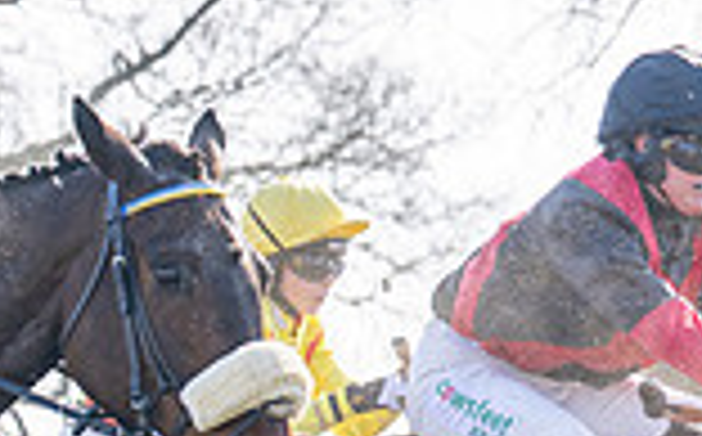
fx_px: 6935
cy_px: 399
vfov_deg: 3.6
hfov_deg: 5.8
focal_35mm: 363
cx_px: 685
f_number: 4
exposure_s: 1/2000
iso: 200
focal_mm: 70
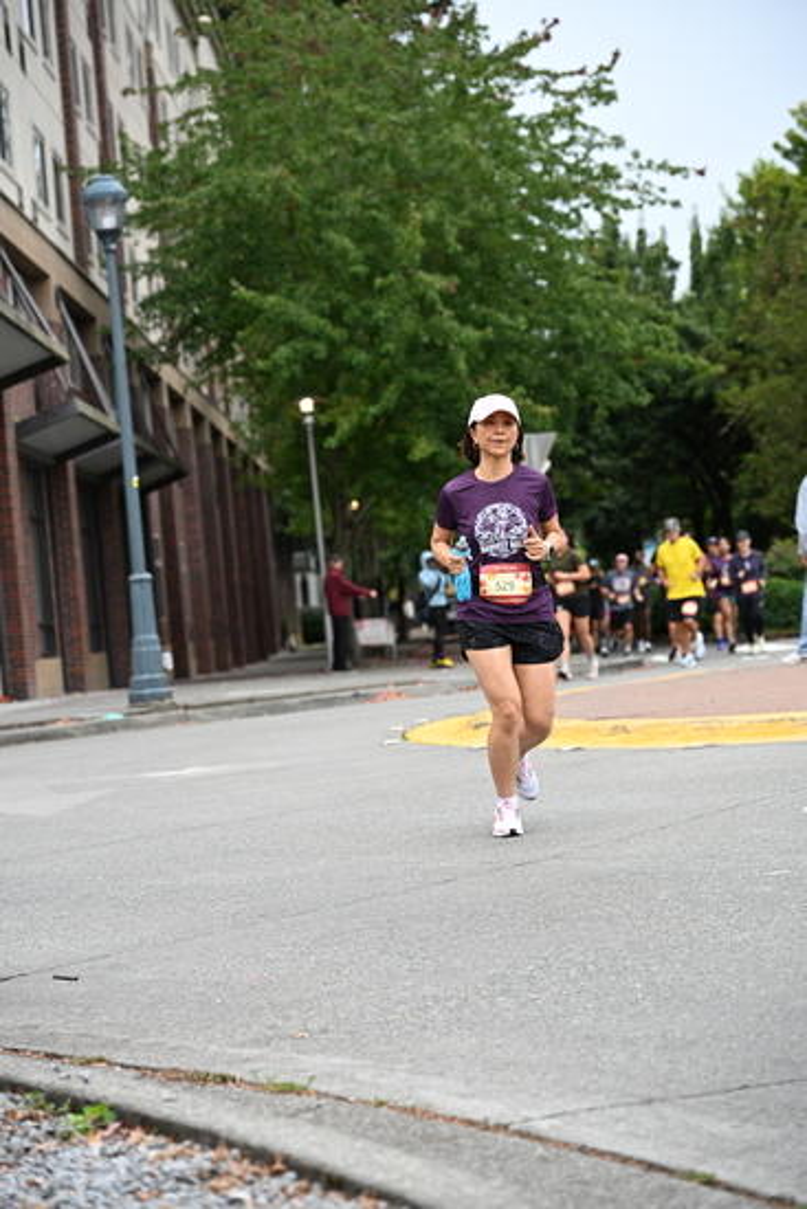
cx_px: 404
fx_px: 2755
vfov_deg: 24.8
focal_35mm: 82
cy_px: 604
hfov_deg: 16.7
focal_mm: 82
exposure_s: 1/800
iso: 1600
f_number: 4
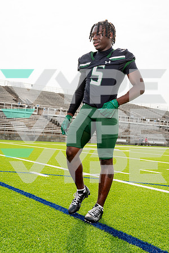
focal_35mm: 44
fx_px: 310
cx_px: 84
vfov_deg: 44.5
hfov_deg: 30.5
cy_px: 126
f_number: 5.6
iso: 100
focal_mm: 44
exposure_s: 1/320
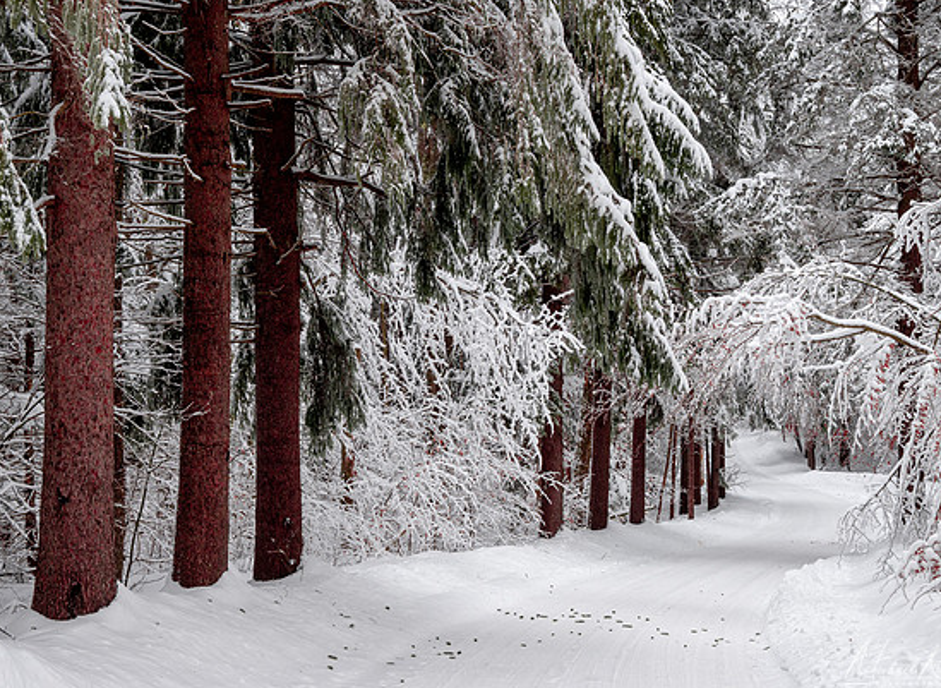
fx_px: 1589
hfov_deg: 33.0
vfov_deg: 24.4
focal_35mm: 59
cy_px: 338
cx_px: 529
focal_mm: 35
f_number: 13
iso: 100
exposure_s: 1/25
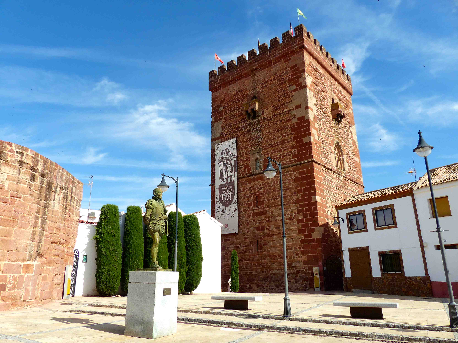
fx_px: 344
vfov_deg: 53.1
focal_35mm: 26
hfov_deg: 67.3
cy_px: 172
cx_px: 229
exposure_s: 1/1000
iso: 100
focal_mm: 4.5
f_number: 4
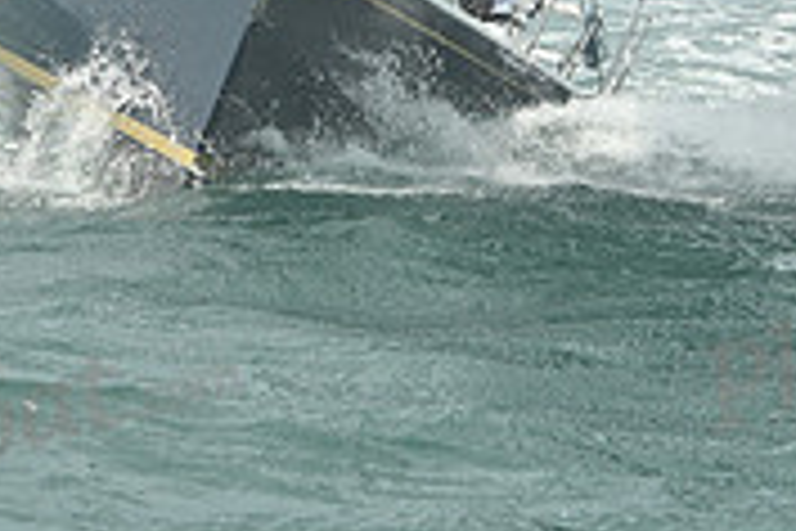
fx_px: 7119
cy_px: -313
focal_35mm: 322
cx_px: 477
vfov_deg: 4.2
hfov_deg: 6.4
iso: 320
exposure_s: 1/1250
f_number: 10
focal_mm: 98
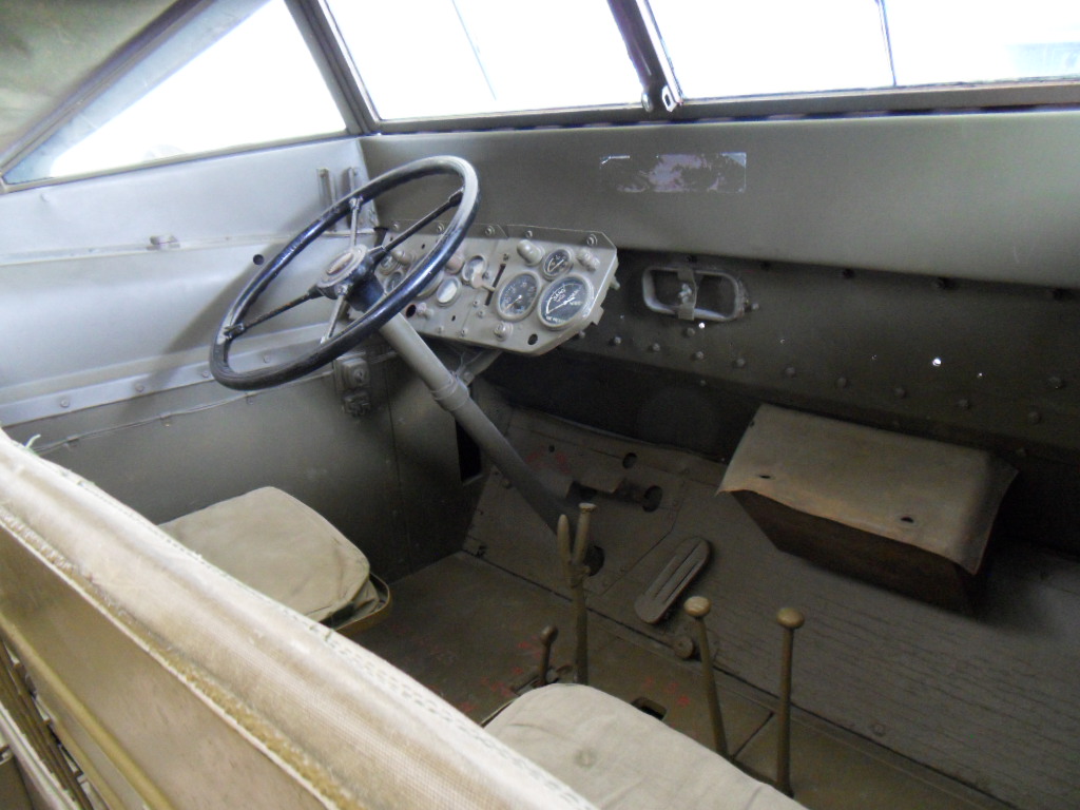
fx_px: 749
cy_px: 405
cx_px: 540
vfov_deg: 56.8
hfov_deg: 71.6
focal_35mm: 24
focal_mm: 4.3
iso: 400
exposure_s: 1/10
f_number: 3.3
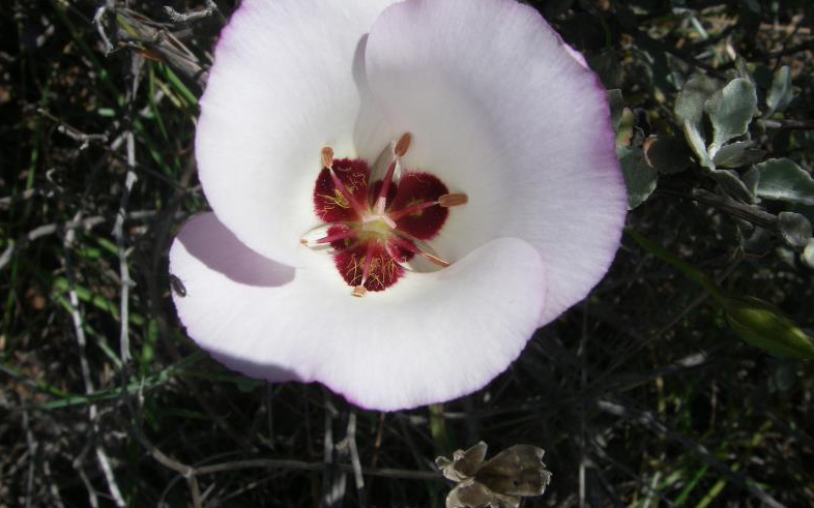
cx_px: 401
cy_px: 210
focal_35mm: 41
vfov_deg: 31.2
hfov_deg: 48.2
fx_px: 909
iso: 64
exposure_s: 1/250
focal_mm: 6.3
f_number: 6.6
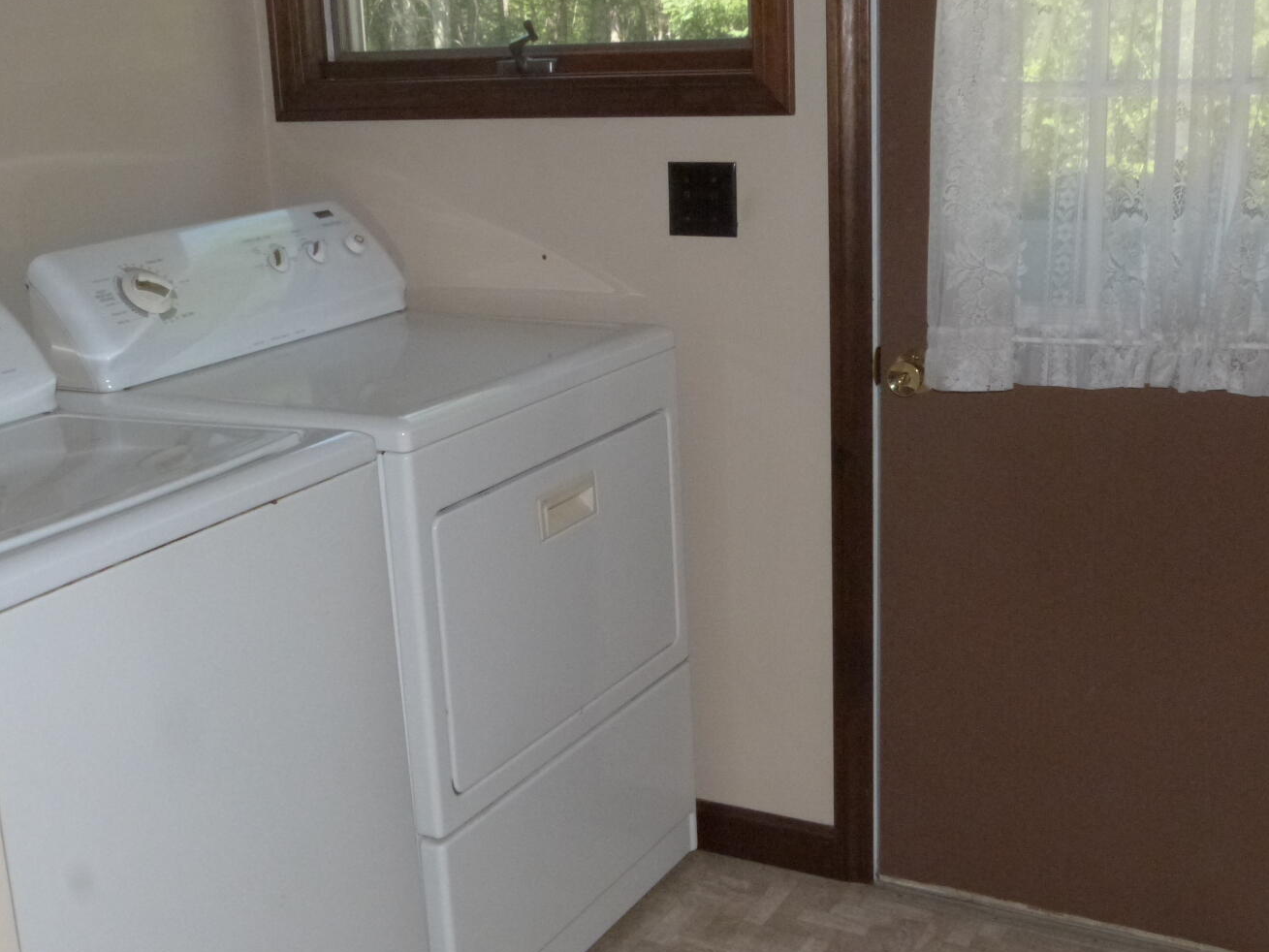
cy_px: 445
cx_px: 650
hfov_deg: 42.9
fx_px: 1613
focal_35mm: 44
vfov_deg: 32.9
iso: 400
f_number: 8
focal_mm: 6.3
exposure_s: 1/60
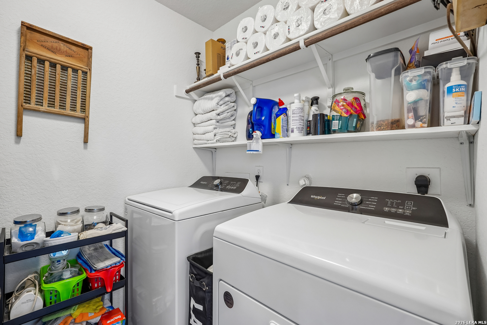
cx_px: 244
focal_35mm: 16
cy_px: 162
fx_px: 223
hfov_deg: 95.0
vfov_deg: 72.1
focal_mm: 16.5
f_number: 8
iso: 400
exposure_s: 1/6
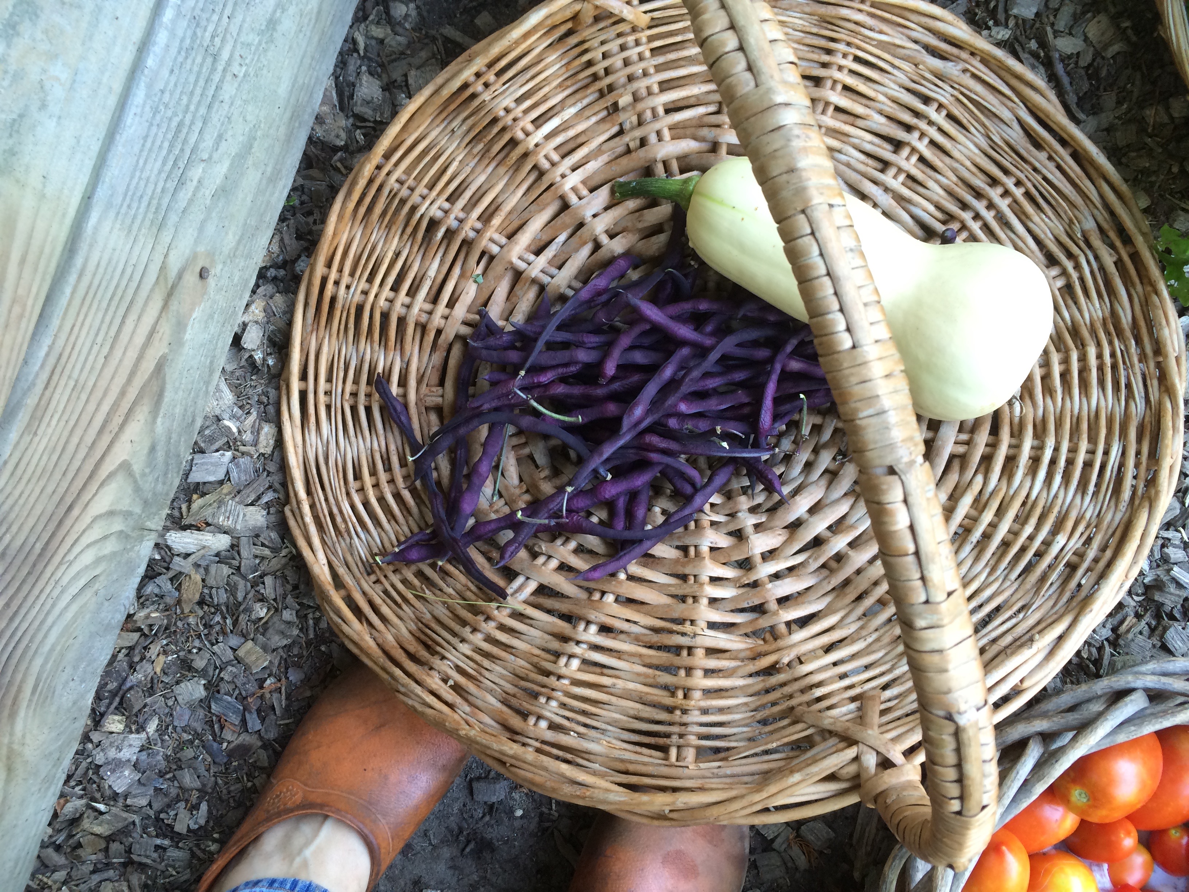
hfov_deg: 61.7
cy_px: 446
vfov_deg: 48.2
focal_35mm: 29
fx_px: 996
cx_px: 594
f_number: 2.2
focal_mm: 4.15
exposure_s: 1/30
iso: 50
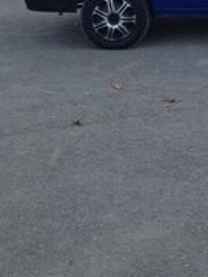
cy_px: -39
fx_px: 784
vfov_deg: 19.1
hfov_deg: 14.5
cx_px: 263
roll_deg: +0.6
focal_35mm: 98
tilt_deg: -3.2
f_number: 2.4
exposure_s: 1/40
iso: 64
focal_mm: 4.28
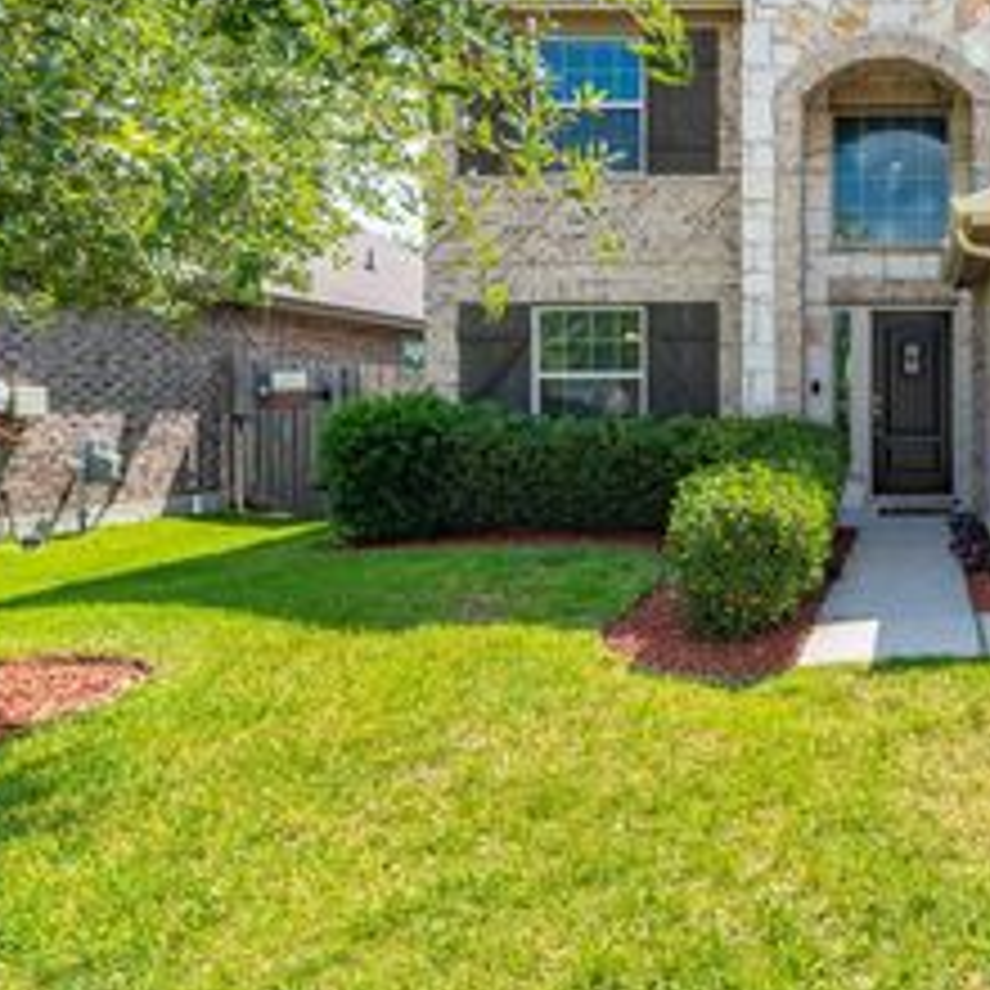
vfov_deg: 55.3
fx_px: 938
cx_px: 914
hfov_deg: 48.9
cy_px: 407
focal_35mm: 29
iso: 125
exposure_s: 1/125
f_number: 13
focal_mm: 15
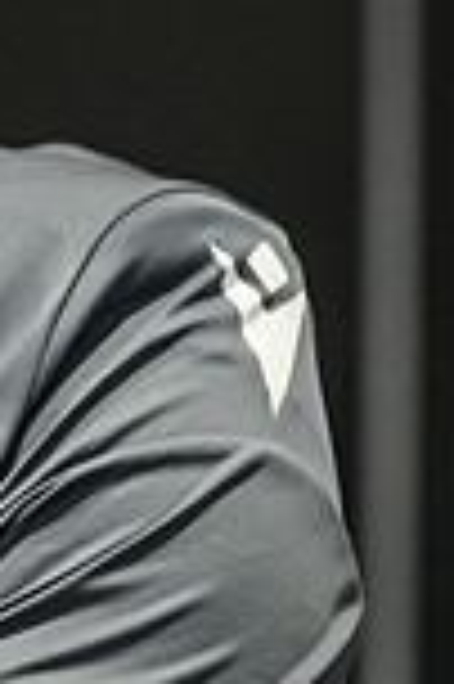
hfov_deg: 1.8
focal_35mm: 763
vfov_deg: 2.7
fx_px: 14465
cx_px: -535
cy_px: 58
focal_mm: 175
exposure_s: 1/160
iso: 4000
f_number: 3.2
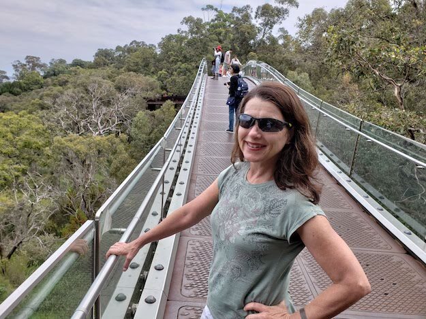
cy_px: 160
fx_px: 320
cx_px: 213
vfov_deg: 53.1
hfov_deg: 67.3
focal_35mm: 26
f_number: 2.4
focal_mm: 4.3
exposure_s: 1/295
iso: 50
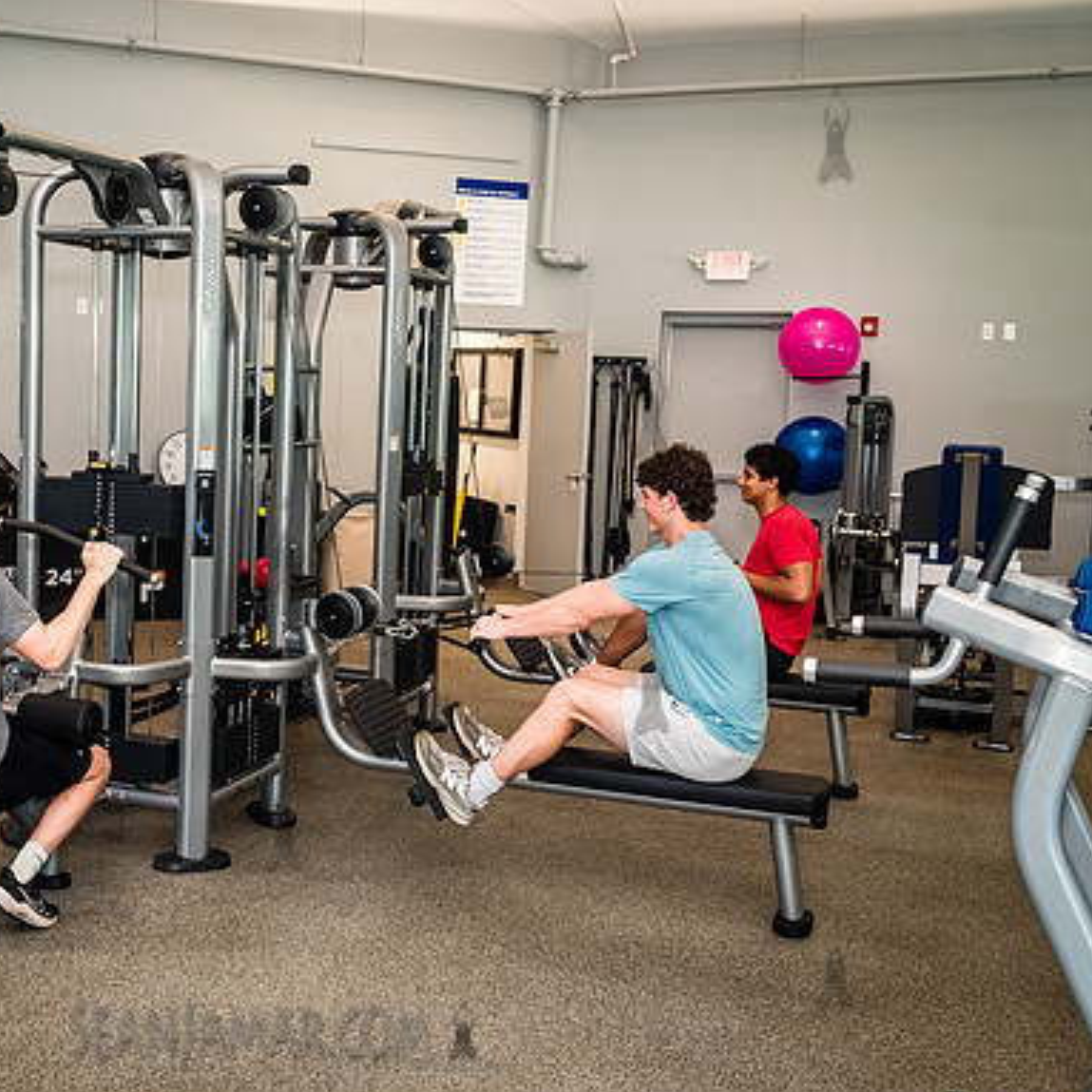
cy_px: 546
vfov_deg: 37.6
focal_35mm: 45
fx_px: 1606
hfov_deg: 36.7
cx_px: 282
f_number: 5.6
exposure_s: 1/400
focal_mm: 35
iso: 5000
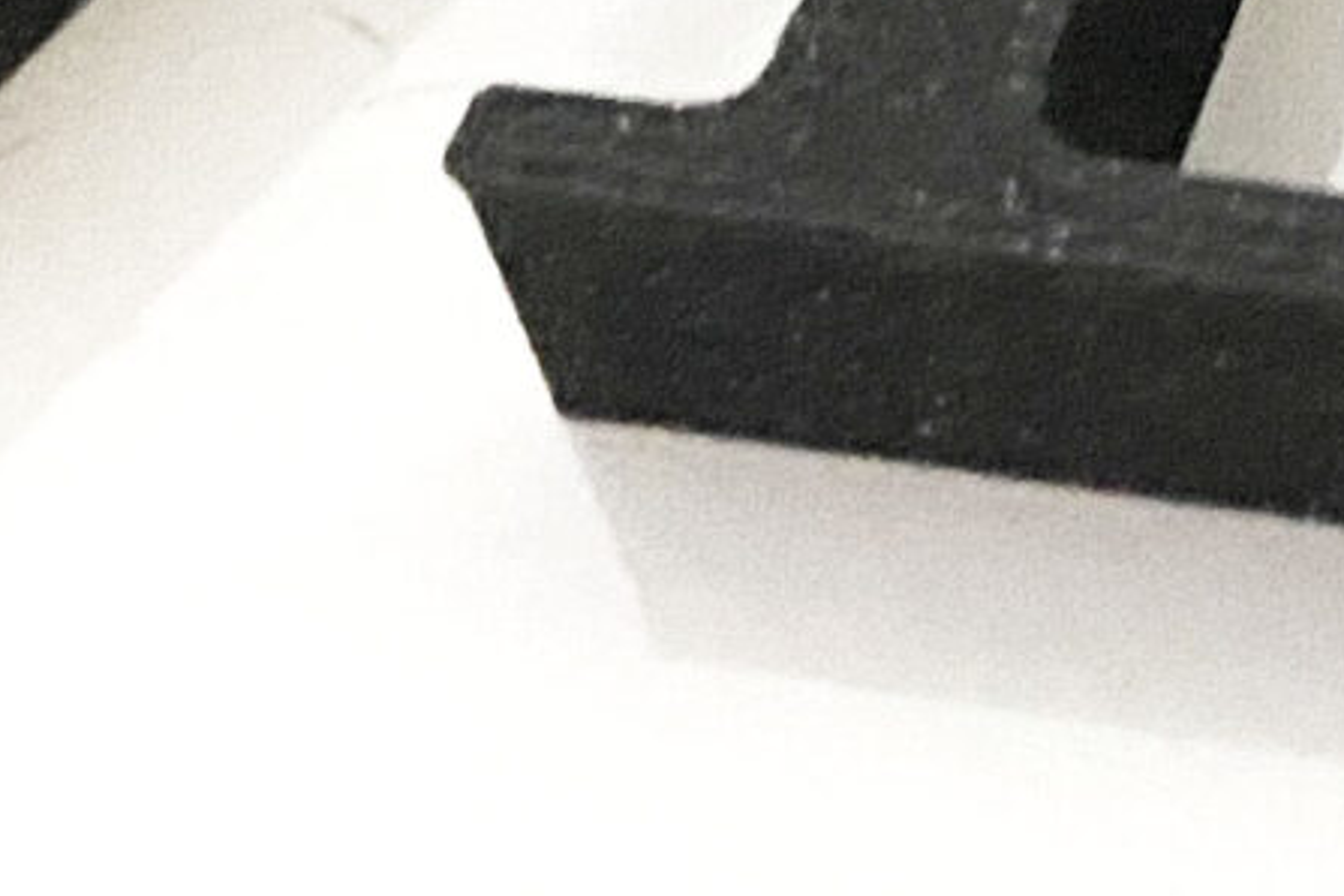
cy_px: -860
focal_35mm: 155
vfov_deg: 8.4
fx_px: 5786
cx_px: 2132
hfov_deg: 12.5
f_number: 1.8
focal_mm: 4.25
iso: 640
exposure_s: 1/25
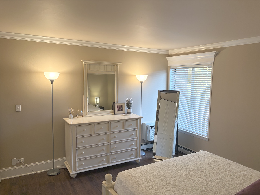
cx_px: 130
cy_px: 98
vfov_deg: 53.1
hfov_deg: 67.3
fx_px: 195
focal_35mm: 26
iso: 100
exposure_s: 1/120
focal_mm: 5.96
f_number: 1.6
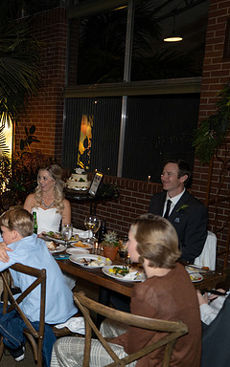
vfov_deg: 49.3
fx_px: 401
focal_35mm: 40
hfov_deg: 28.4
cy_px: 183
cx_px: -37
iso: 2000
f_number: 2.8
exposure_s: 1/125
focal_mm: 26
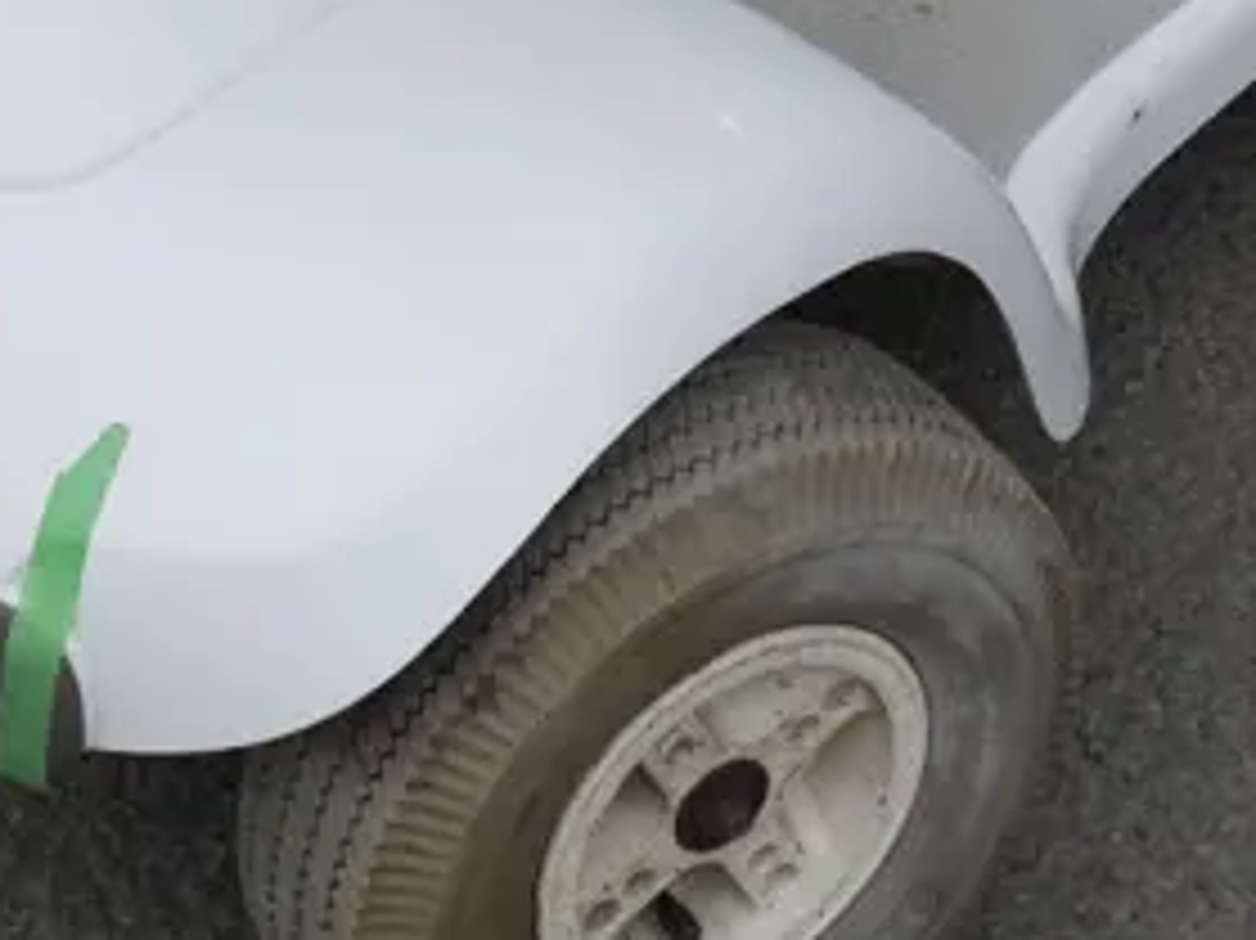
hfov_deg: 15.8
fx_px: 4534
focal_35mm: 125
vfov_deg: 11.2
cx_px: 513
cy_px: -618
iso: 200
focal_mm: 17
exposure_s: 1/320
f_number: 5.6
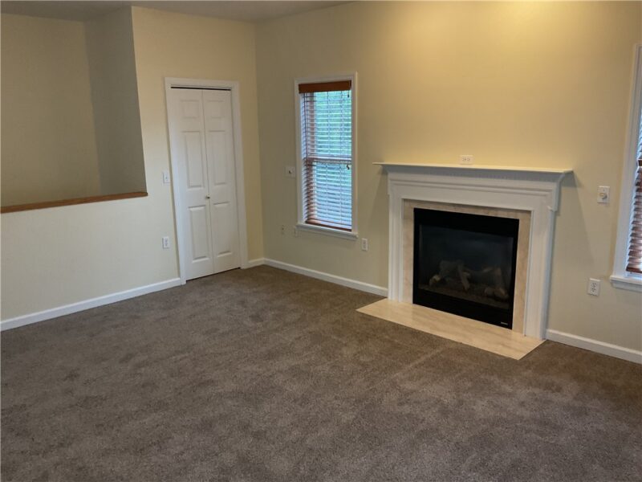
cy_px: 241
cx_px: 321
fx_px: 538
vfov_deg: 48.2
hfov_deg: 61.7
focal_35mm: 29
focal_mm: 3
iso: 125
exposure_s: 1/60
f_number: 1.8
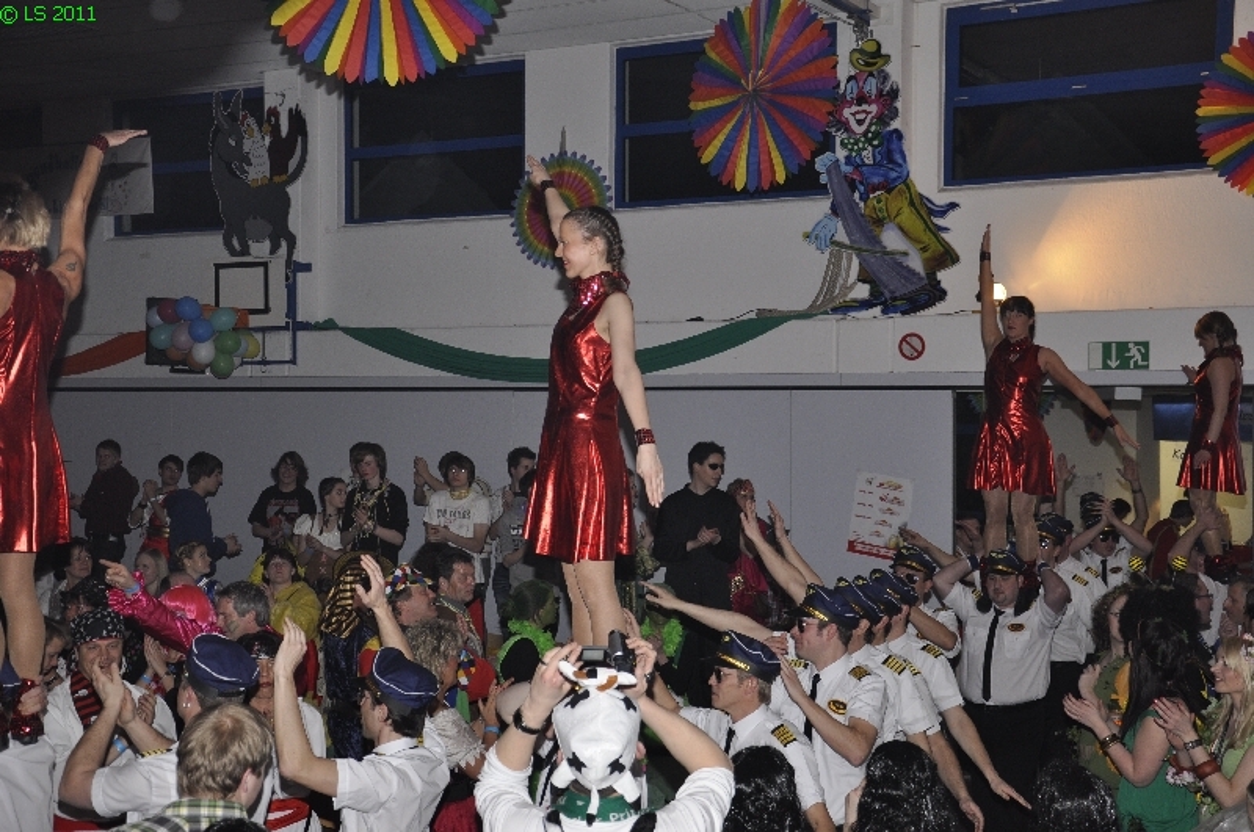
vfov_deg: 28.0
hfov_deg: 41.2
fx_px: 1670
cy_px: 416
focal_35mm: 48
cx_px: 627
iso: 400
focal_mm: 32
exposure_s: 1/60
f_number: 5
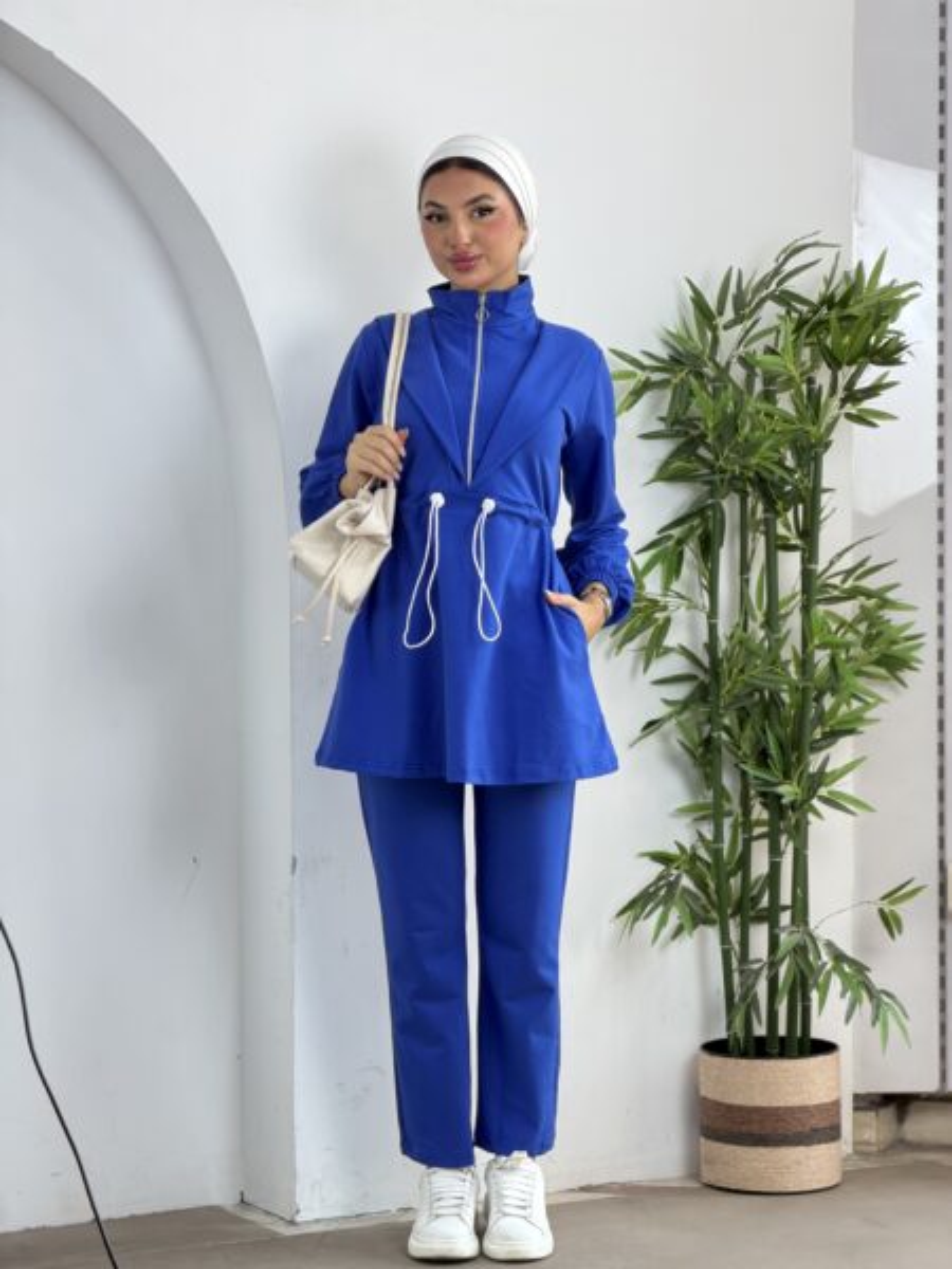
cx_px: 476
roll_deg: +0.6
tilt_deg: -4.5
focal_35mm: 100
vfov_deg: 19.6
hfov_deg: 14.8
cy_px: 634
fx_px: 3667
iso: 80
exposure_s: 1/100
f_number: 2.8
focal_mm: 16.89
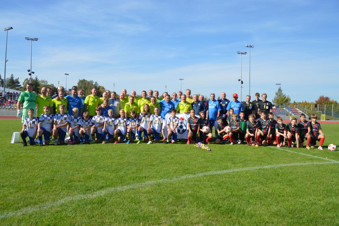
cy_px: 113
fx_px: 254
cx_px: 170
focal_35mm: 27
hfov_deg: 67.4
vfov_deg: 47.9
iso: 400
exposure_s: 1/1600
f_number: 6.3
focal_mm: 18
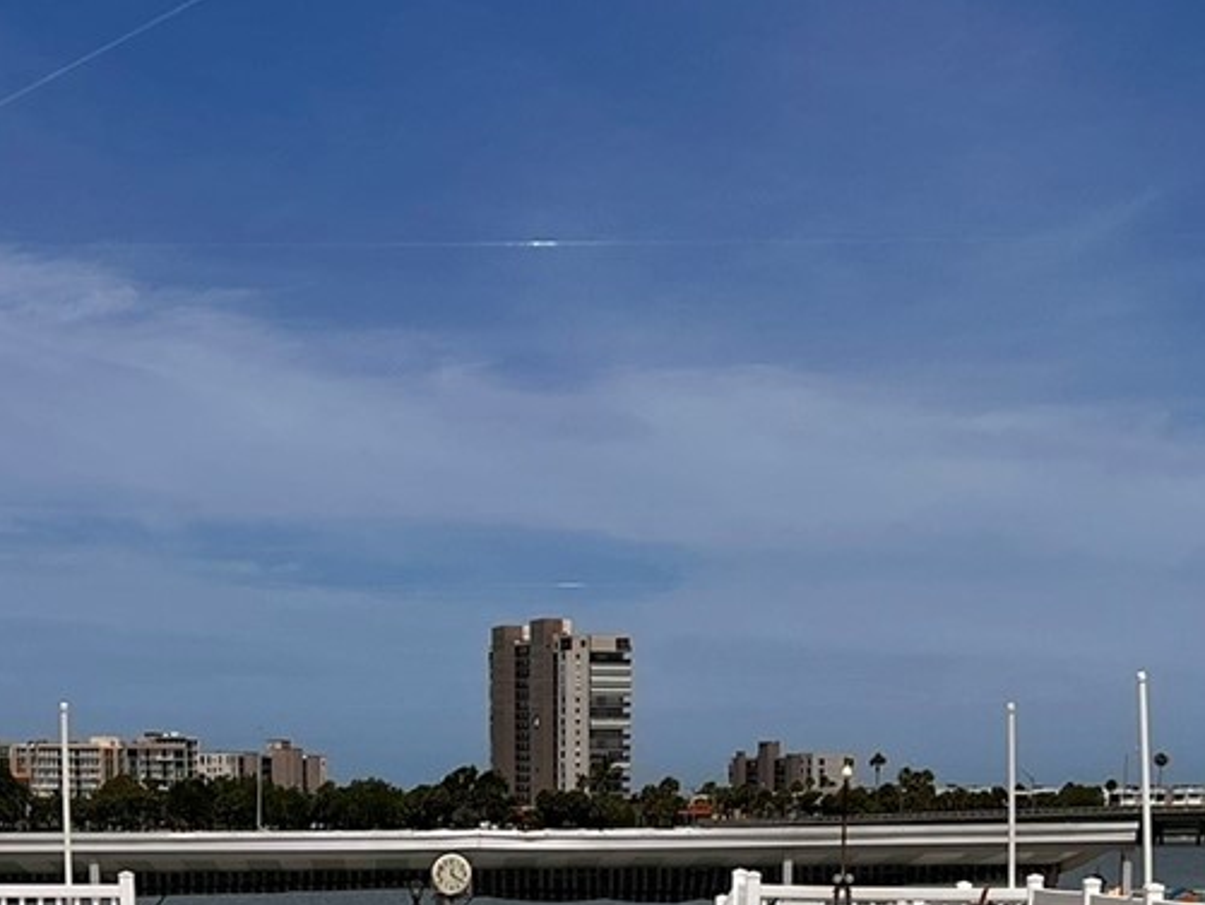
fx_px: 2890
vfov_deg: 16.2
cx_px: 520
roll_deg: +0.2
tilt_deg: -11.2
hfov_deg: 23.5
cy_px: 1379
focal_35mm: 83
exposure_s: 1/14286
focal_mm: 5.7
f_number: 1.5
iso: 50
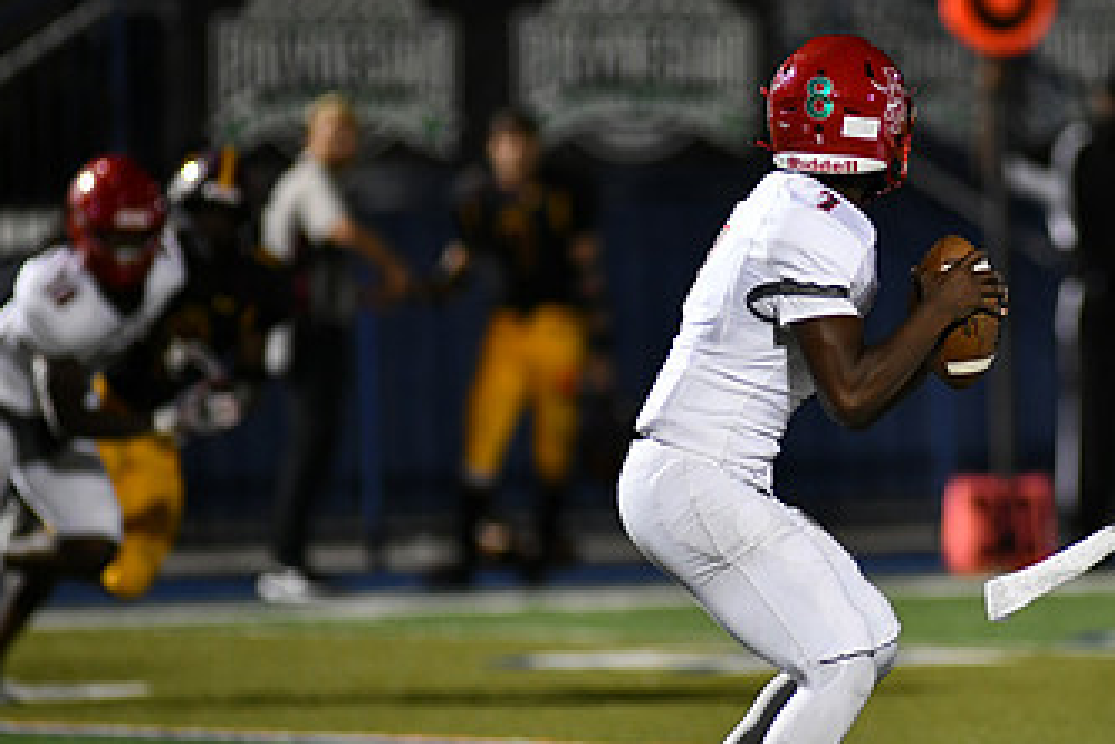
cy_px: 350
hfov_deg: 3.9
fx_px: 16166
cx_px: 884
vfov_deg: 2.6
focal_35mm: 522
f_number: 2.8
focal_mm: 300
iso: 2500
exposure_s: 1/1000
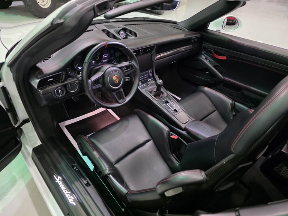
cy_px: 108
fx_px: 191
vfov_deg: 58.9
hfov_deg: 73.9
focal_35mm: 23
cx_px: 144
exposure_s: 1/60
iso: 1600
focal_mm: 6.3
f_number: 1.7
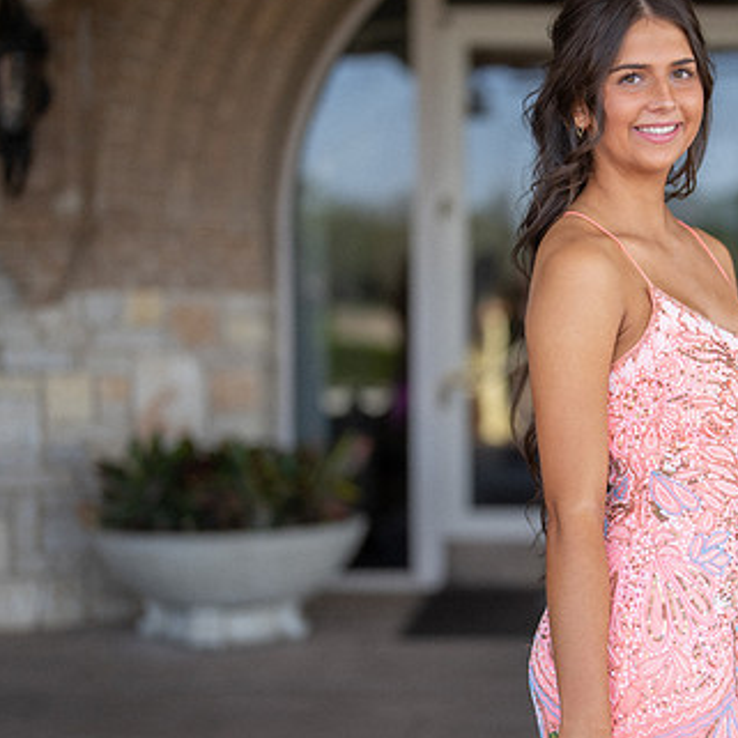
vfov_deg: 20.2
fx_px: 2074
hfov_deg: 19.8
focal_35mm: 86
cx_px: 659
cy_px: 386
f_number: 1.2
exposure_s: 1/1600
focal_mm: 50
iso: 160
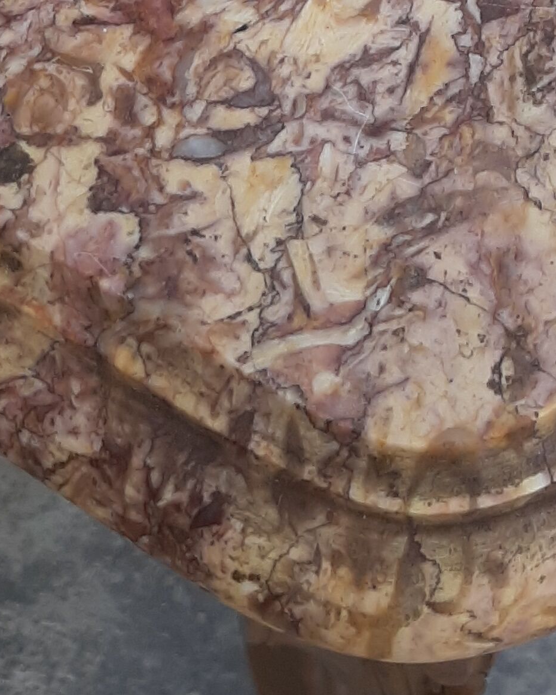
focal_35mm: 88
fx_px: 1811
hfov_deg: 17.2
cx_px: 516
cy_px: -383
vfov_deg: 18.8
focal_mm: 3.93
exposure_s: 1/778
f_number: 1.7
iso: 40
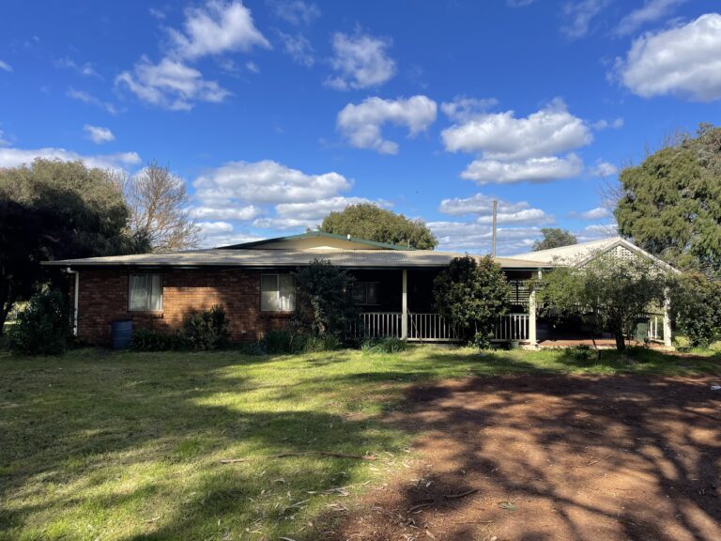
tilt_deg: +1.6
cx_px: 360
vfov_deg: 53.1
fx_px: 542
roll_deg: +0.1
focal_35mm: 26
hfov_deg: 67.3
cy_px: 270
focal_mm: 4.2
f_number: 1.6
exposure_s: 1/3125
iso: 32
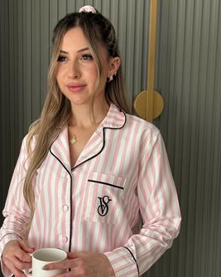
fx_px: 597
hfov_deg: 20.9
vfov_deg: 25.8
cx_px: 91
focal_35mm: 73
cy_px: 202
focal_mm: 6.76
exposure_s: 1/221
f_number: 1.78
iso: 64
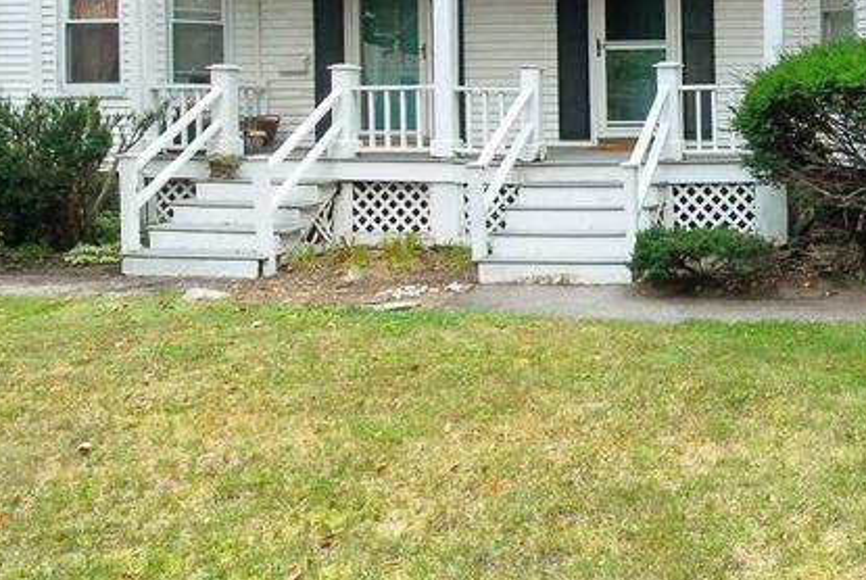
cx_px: 826
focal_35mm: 37
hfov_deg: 45.4
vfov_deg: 33.8
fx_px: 891
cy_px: 44
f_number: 9
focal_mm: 10
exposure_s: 1/60
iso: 400
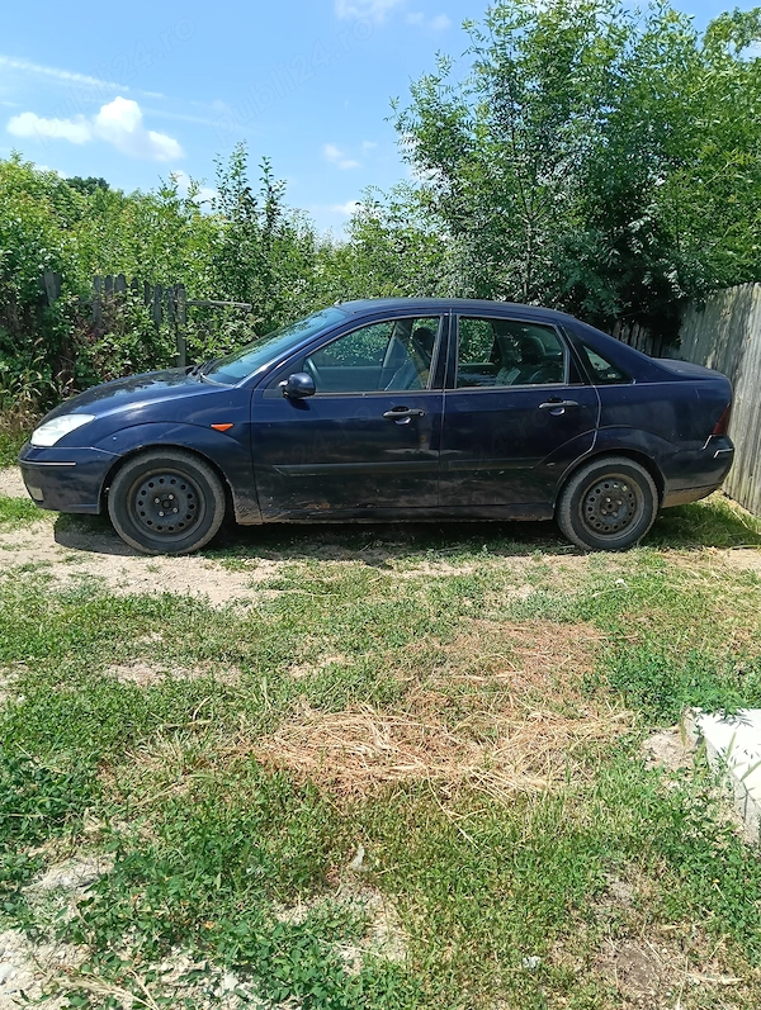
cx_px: 380
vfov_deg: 65.3
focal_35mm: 27
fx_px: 790
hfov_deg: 51.5
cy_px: 505
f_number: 1.8
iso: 64
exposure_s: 1/613
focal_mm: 3.98
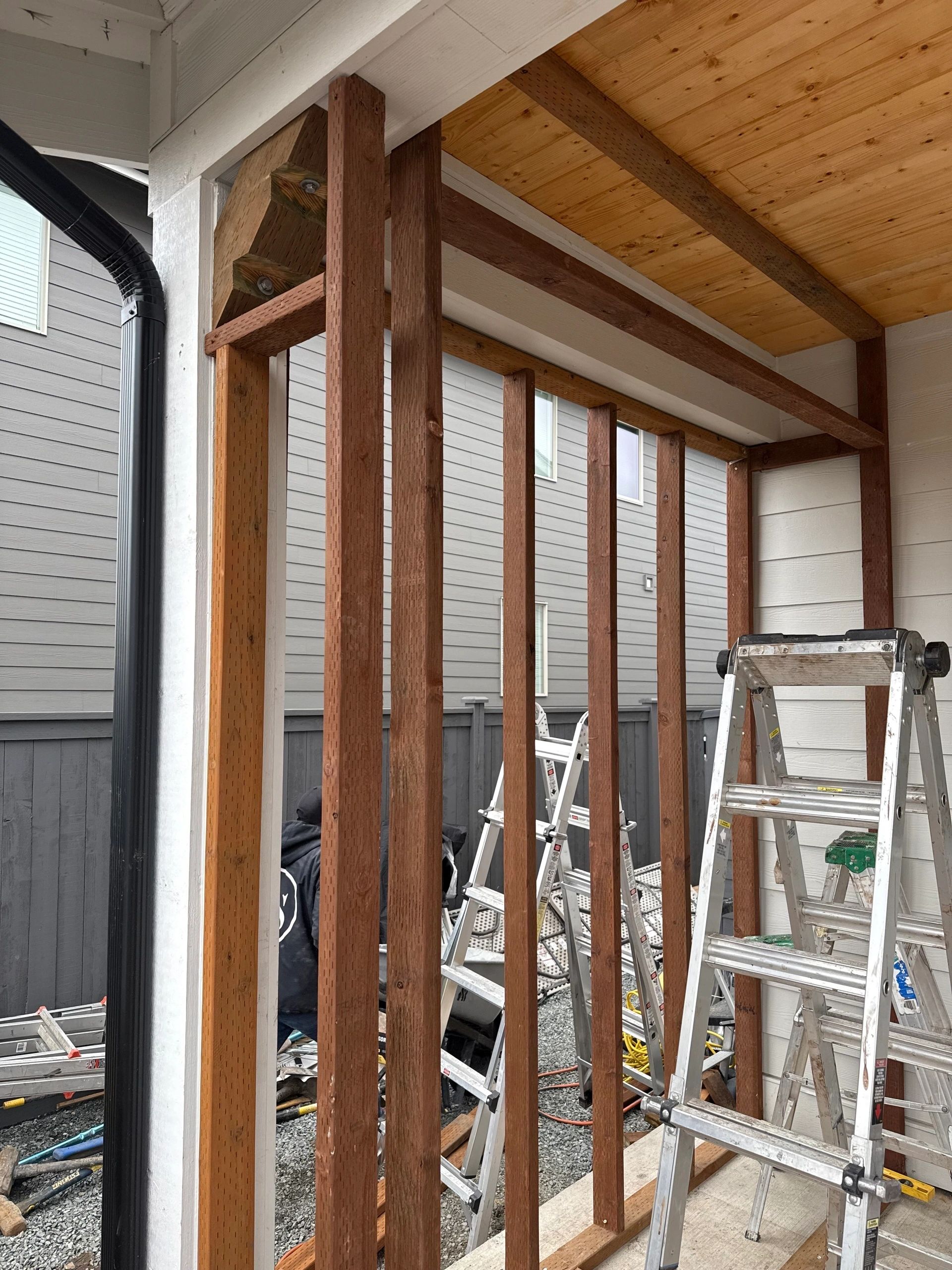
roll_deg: -0.2
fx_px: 880
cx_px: 476
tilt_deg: +4.1
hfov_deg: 56.8
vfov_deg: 71.6
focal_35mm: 24
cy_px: 635
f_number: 1.78
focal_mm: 6.76
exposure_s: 1/200
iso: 64
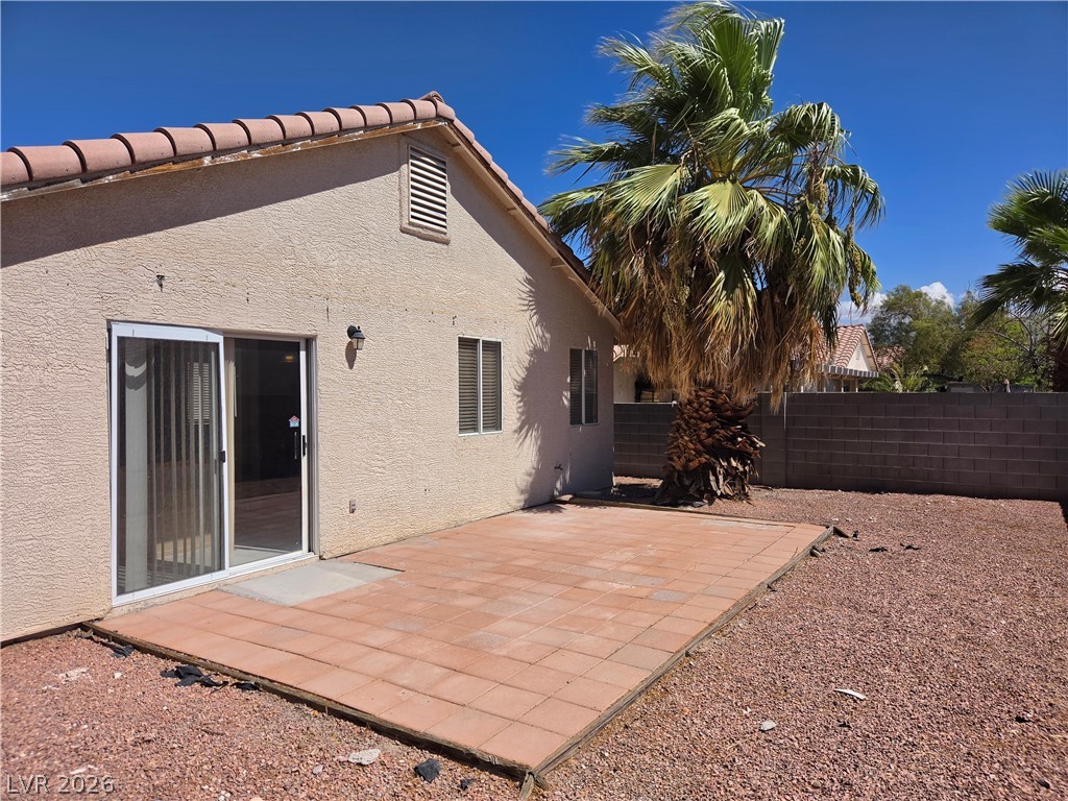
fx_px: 710
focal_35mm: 23
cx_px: 534
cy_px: 400
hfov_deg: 73.9
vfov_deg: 58.9
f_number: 1.8
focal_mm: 5.4
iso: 80
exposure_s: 1/7107
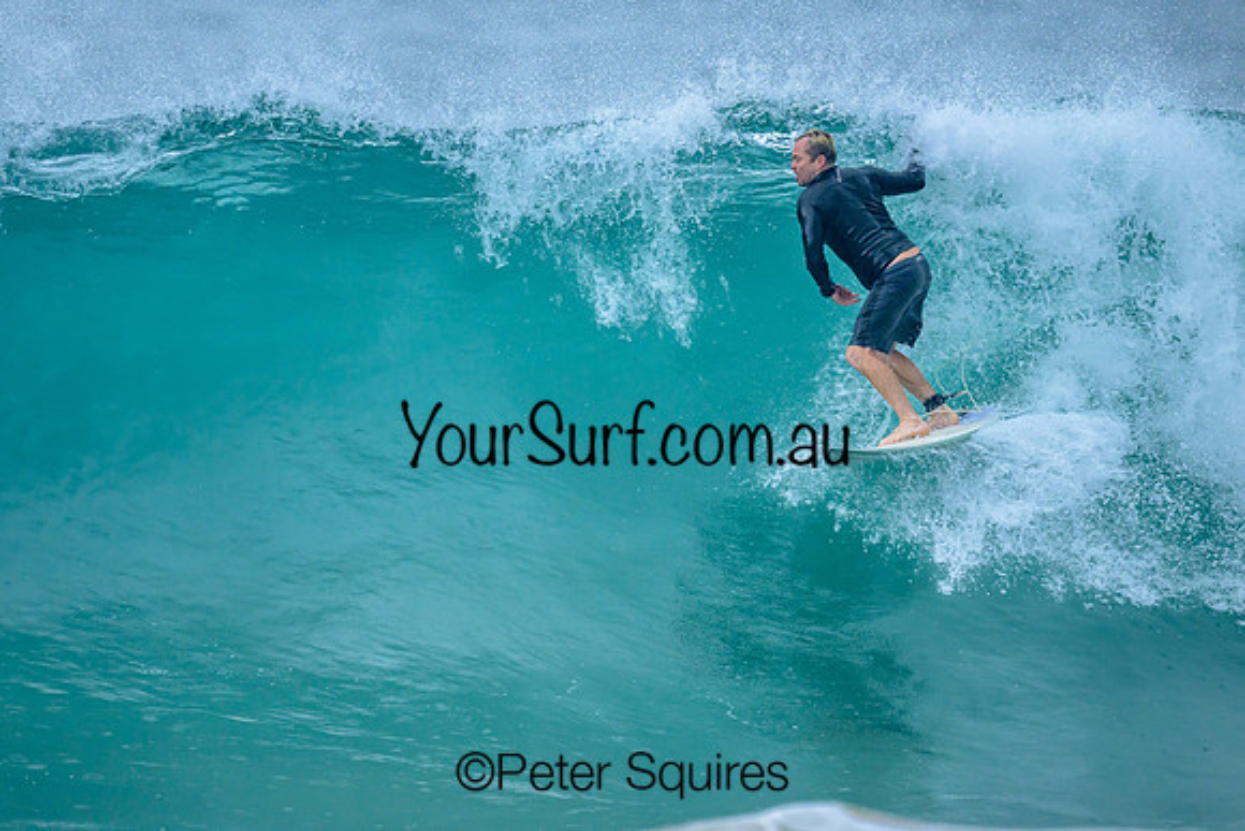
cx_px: 635
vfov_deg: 1.4
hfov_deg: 2.1
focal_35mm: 974
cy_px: 465
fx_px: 33703
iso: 900
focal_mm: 800
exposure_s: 1/2000
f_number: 6.3
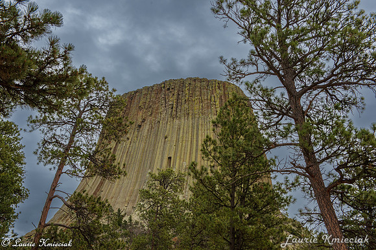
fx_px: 501
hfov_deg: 41.1
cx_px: 188
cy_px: 125
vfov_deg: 28.0
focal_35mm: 48
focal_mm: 48
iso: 450
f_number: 11
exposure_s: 1/640
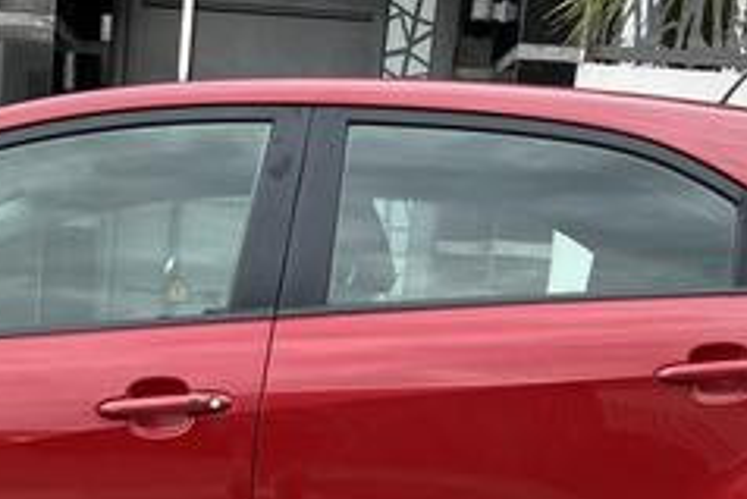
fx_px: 1536
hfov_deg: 26.9
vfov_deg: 17.2
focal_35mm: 74
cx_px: 169
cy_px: 664
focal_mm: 5.1
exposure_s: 1/833
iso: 50
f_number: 1.6
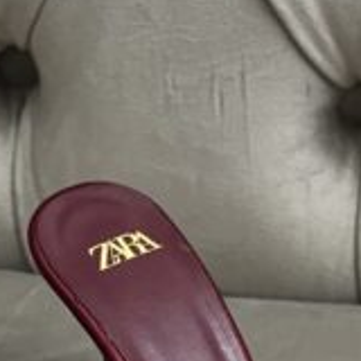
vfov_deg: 14.3
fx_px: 1357
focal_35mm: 115
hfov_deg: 15.1
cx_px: 106
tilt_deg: -45.8
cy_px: 512
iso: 400
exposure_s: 1/33
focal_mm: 5.7
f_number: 1.5
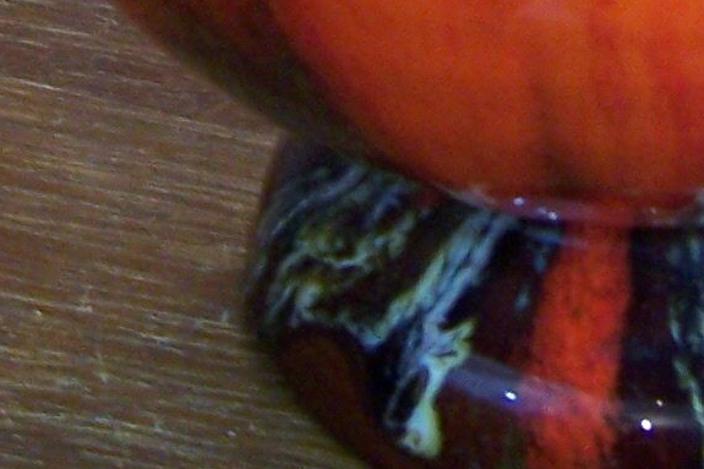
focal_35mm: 177
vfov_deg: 7.5
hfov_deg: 11.5
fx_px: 3460
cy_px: -464
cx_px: 676
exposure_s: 1/30
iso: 140
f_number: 2.8
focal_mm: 6.3
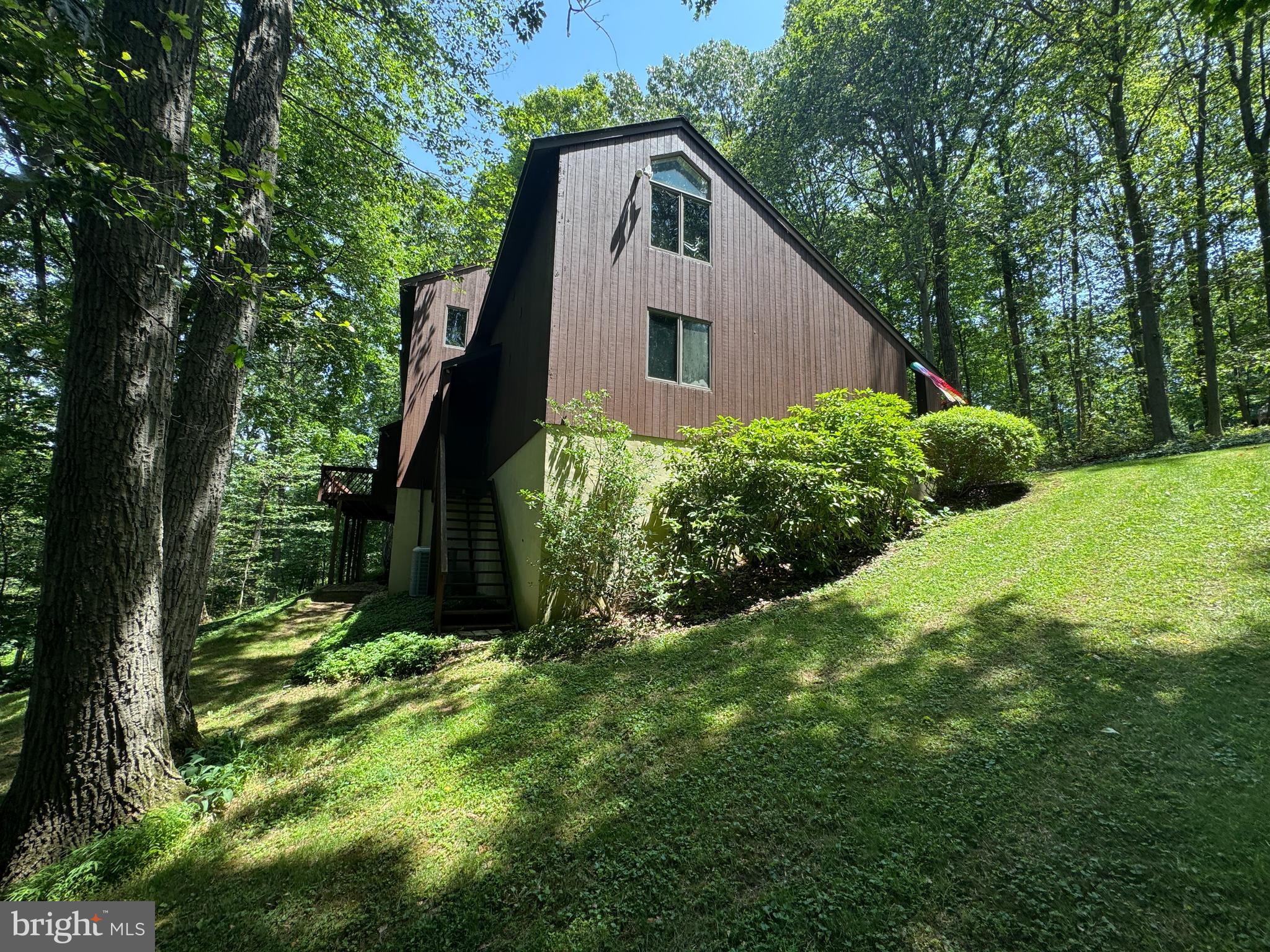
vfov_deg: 85.7
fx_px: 514
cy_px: 476
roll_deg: -0.3
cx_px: 635
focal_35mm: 14
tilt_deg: +9.3
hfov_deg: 102.1
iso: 40
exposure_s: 1/195
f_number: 2.2
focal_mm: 2.22
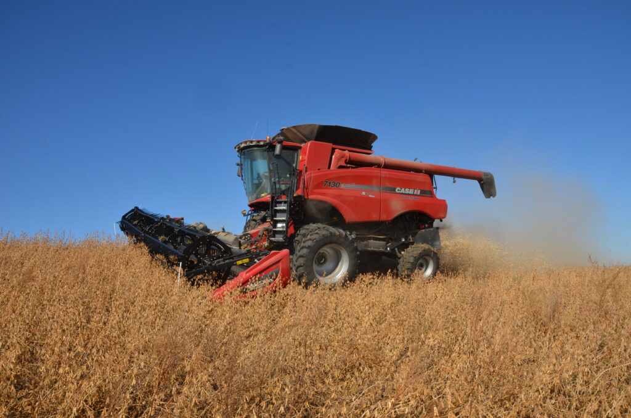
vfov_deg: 47.7
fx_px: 472
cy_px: 209
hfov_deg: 67.5
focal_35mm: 27
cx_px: 316
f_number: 11
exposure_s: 1/500
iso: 400
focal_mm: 18
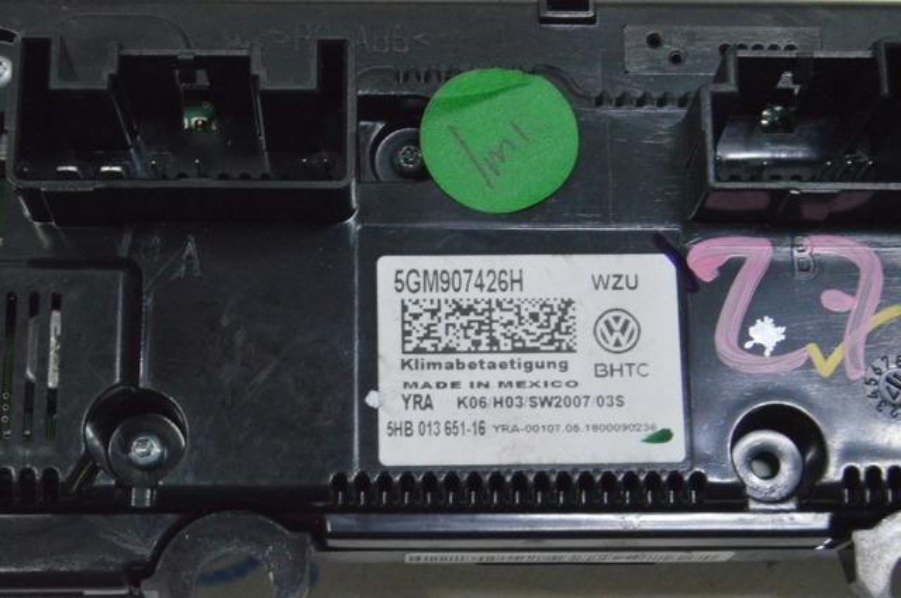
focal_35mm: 82
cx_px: 450
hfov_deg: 24.6
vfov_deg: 16.5
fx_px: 2062
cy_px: 299
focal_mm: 55
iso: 6400
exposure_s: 1/20
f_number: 20
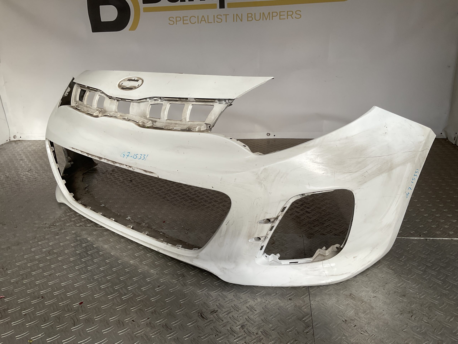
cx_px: 229
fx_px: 384
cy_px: 172
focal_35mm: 29
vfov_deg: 48.2
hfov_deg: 61.7
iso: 16
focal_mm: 3
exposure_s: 1/613
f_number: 1.8
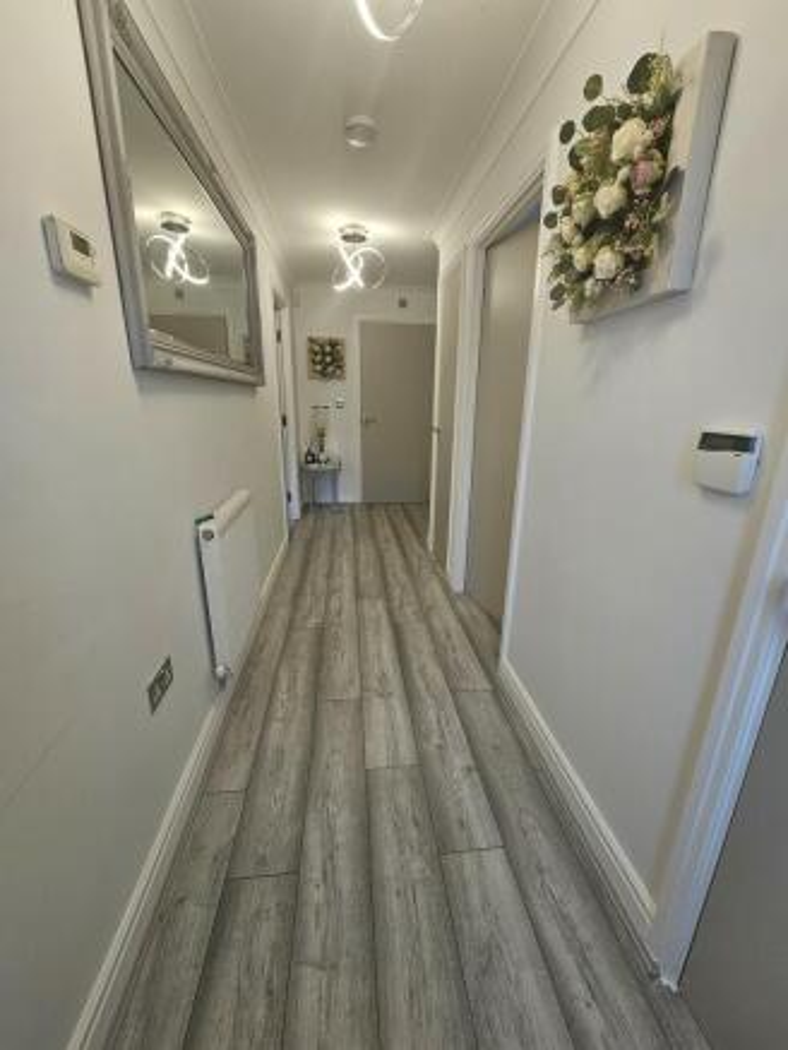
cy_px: 525
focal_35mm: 13
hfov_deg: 89.9
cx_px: 394
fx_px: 394
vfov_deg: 106.2
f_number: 2.2
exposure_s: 1/50
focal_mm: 2.2
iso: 50
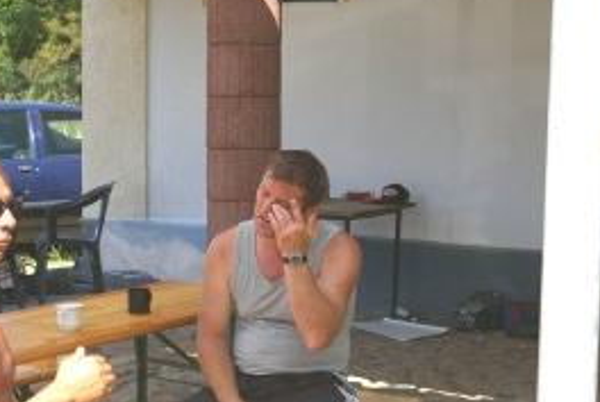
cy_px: 251
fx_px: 1400
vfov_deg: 16.3
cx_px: 257
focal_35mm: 84
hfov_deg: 24.2
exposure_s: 1/250
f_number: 8
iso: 200
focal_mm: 33
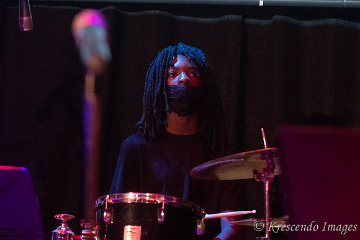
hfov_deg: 11.6
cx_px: 184
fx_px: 1779
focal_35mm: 178
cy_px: 114
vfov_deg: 7.7
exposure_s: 1/160
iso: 3200
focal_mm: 86
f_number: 2.8
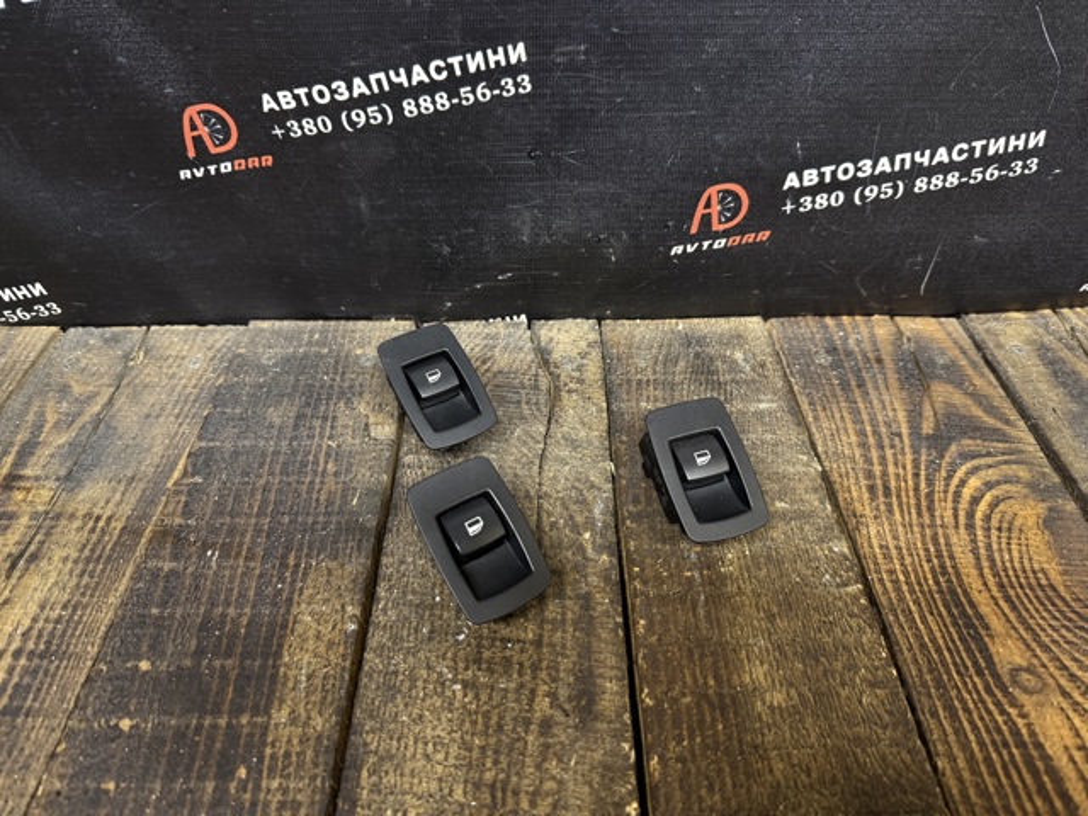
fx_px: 754
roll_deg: +1.5
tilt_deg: -40.7
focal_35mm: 24
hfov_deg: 71.6
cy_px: 408
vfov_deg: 56.8
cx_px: 544
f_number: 1.78
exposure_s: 1/50
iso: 250
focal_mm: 6.76
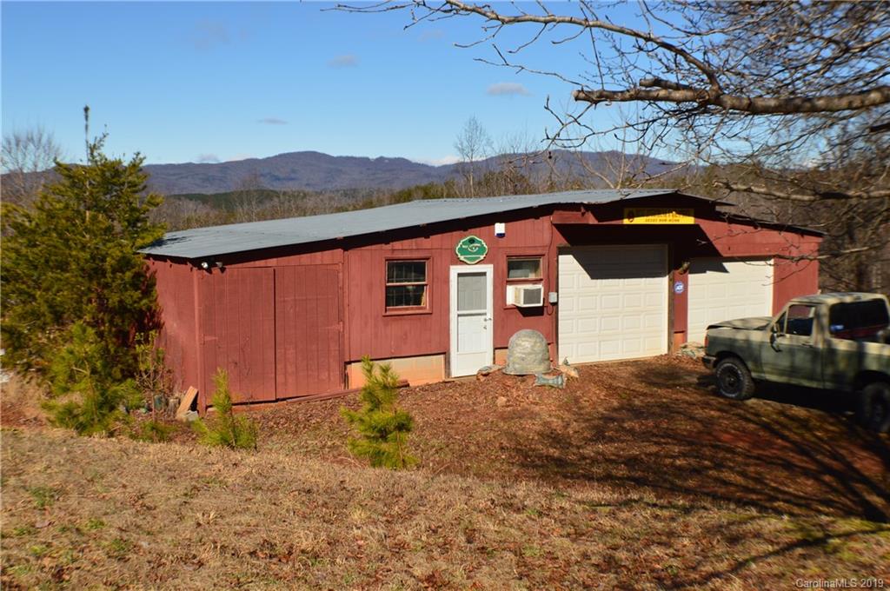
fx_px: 1296
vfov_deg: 25.7
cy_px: 296
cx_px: 445
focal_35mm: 52
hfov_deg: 37.9
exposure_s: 1/200
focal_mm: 35
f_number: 11
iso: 100
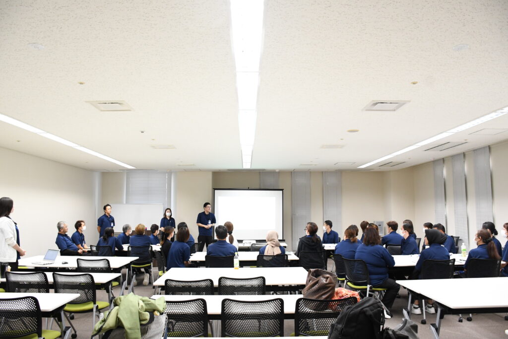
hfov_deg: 67.4
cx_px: 254
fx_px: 381
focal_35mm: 27
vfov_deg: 47.9
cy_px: 170
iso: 1600
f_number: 4.5
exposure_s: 1/80
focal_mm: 18
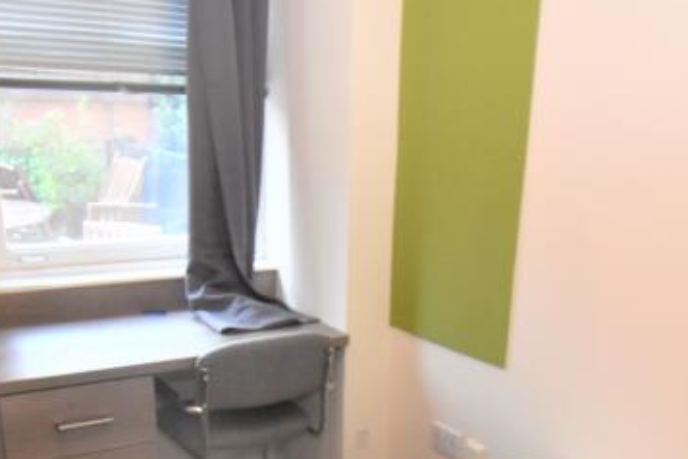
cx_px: 376
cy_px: 491
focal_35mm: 43
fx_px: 822
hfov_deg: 45.4
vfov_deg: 28.6
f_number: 4.5
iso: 1600
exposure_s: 1/60
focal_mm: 10
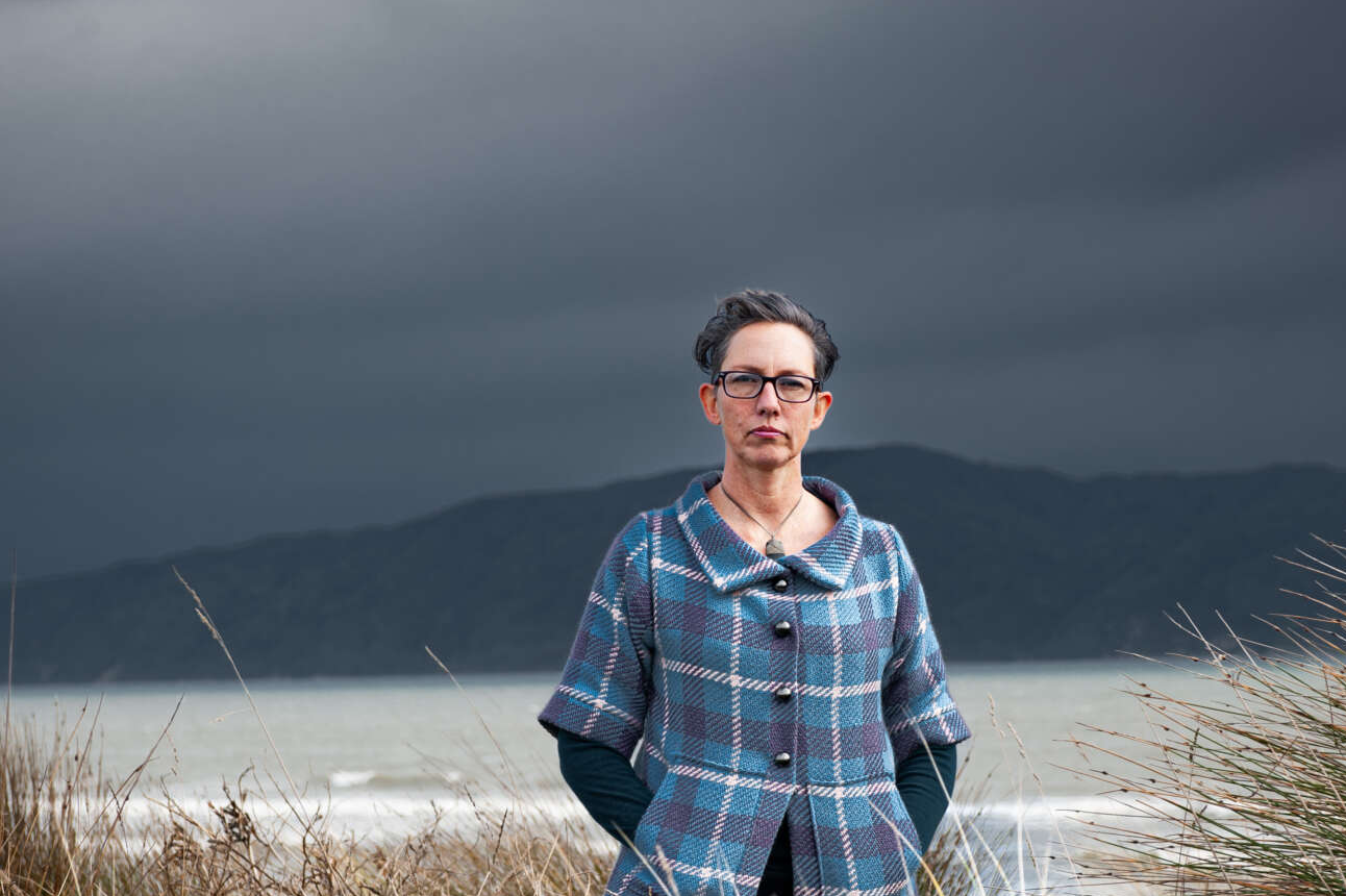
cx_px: 775
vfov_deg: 13.1
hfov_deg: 19.6
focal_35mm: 104
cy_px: 664
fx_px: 3886
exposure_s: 1/320
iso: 250
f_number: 5.6
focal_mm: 70
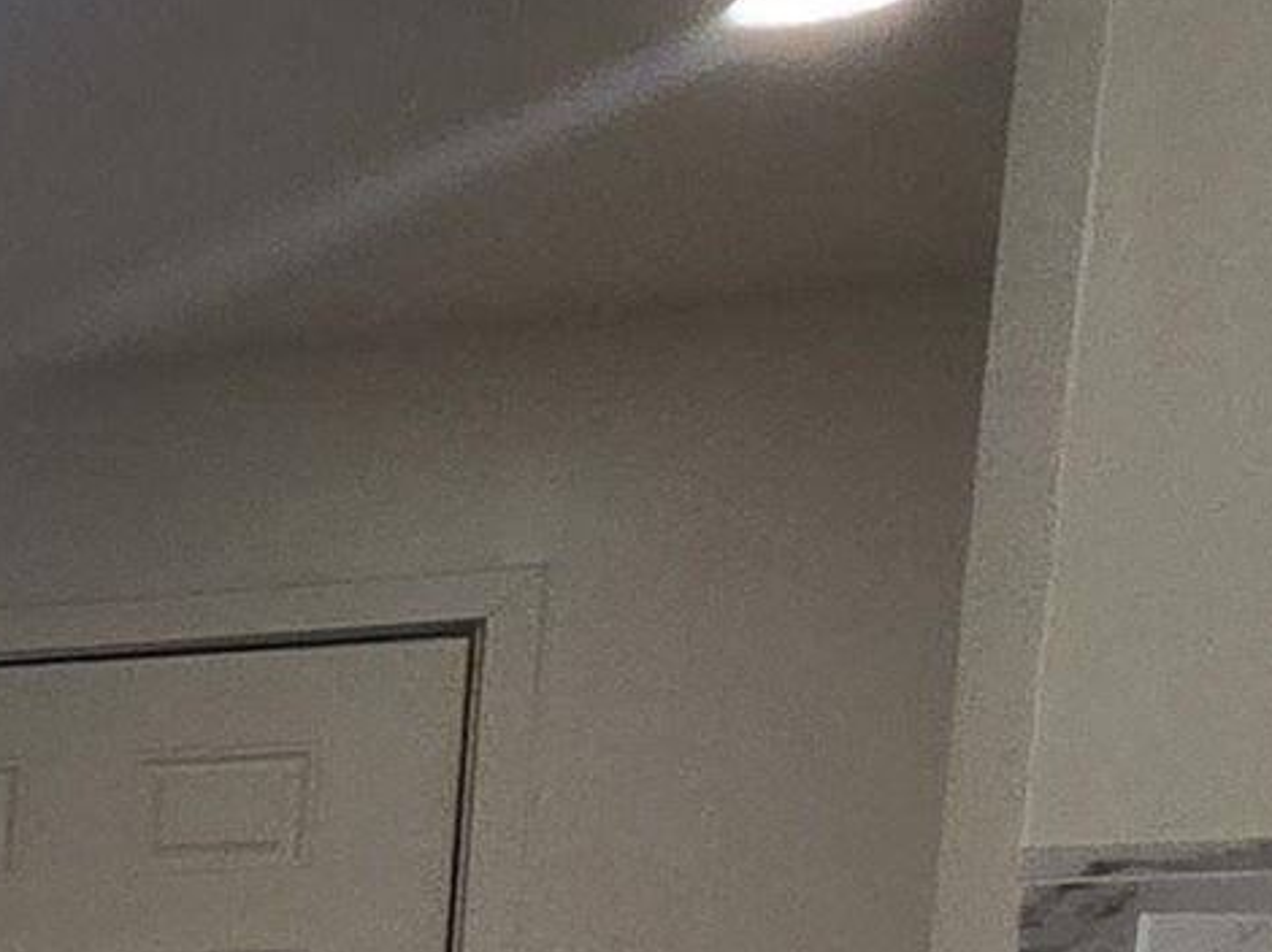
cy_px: 1623
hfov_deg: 13.6
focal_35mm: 85
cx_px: -2027
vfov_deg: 15.3
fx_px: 3122
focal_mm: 2.2
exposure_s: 1/60
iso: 50
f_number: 2.2
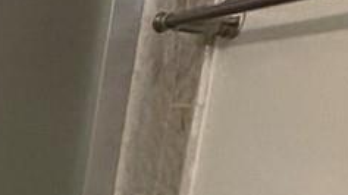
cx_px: -725
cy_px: 229
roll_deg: -1.6
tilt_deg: -8.4
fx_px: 950
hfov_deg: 11.1
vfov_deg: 11.5
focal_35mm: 103
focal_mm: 2.22
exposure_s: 1/60
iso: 160
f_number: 2.2
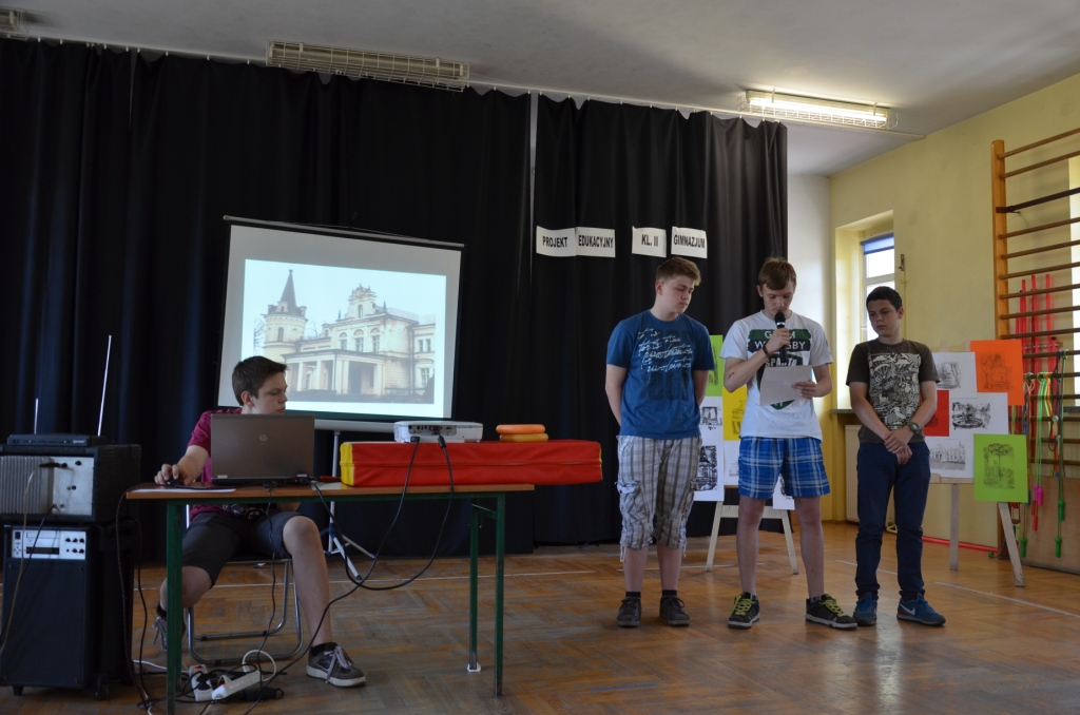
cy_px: 358
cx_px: 540
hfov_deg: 59.6
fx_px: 943
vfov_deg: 41.5
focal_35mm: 32
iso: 500
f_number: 4
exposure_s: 1/60
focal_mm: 21
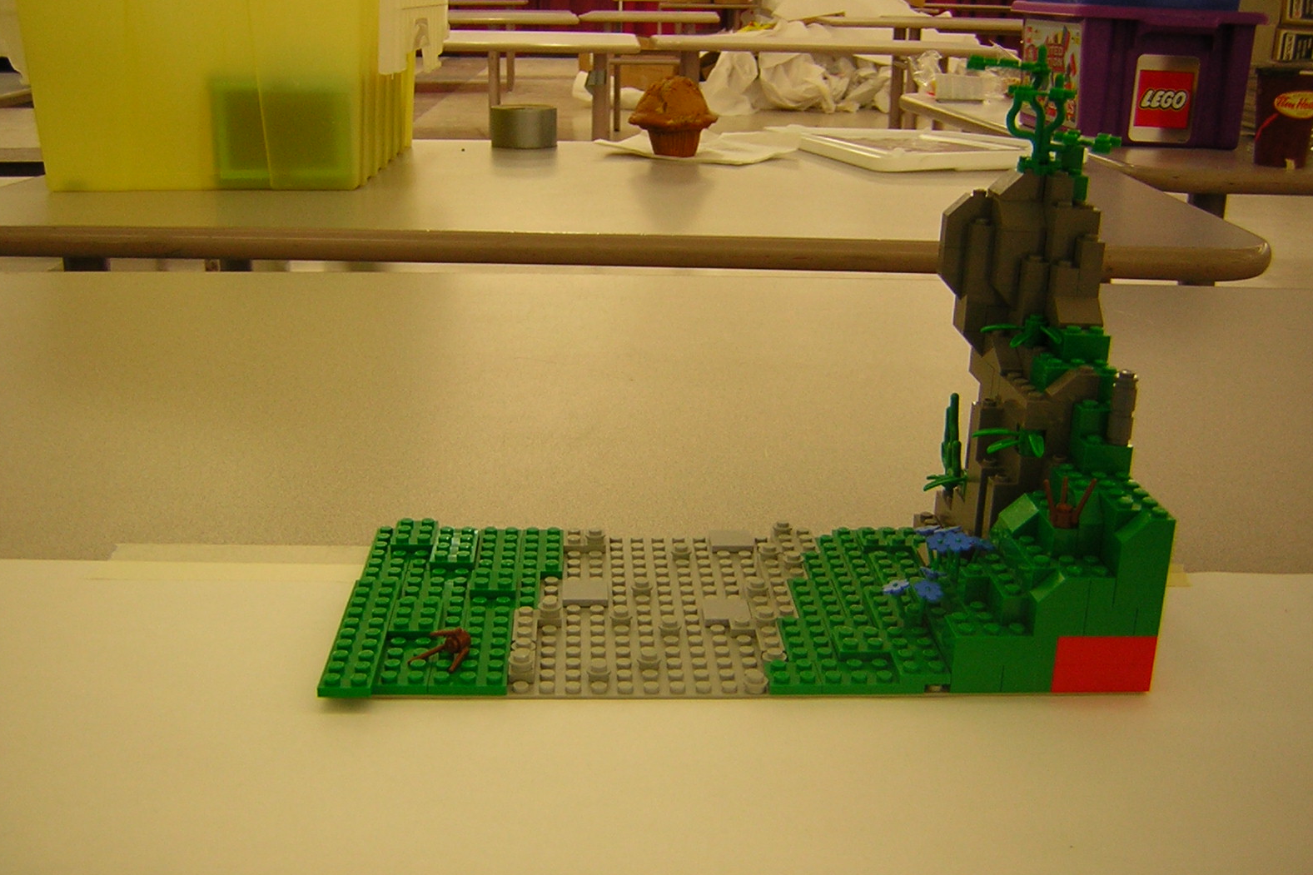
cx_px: 657
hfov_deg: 50.7
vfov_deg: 35.0
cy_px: 431
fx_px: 1386
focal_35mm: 38
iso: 50
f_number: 2.6
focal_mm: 4.7
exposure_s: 1/8.7
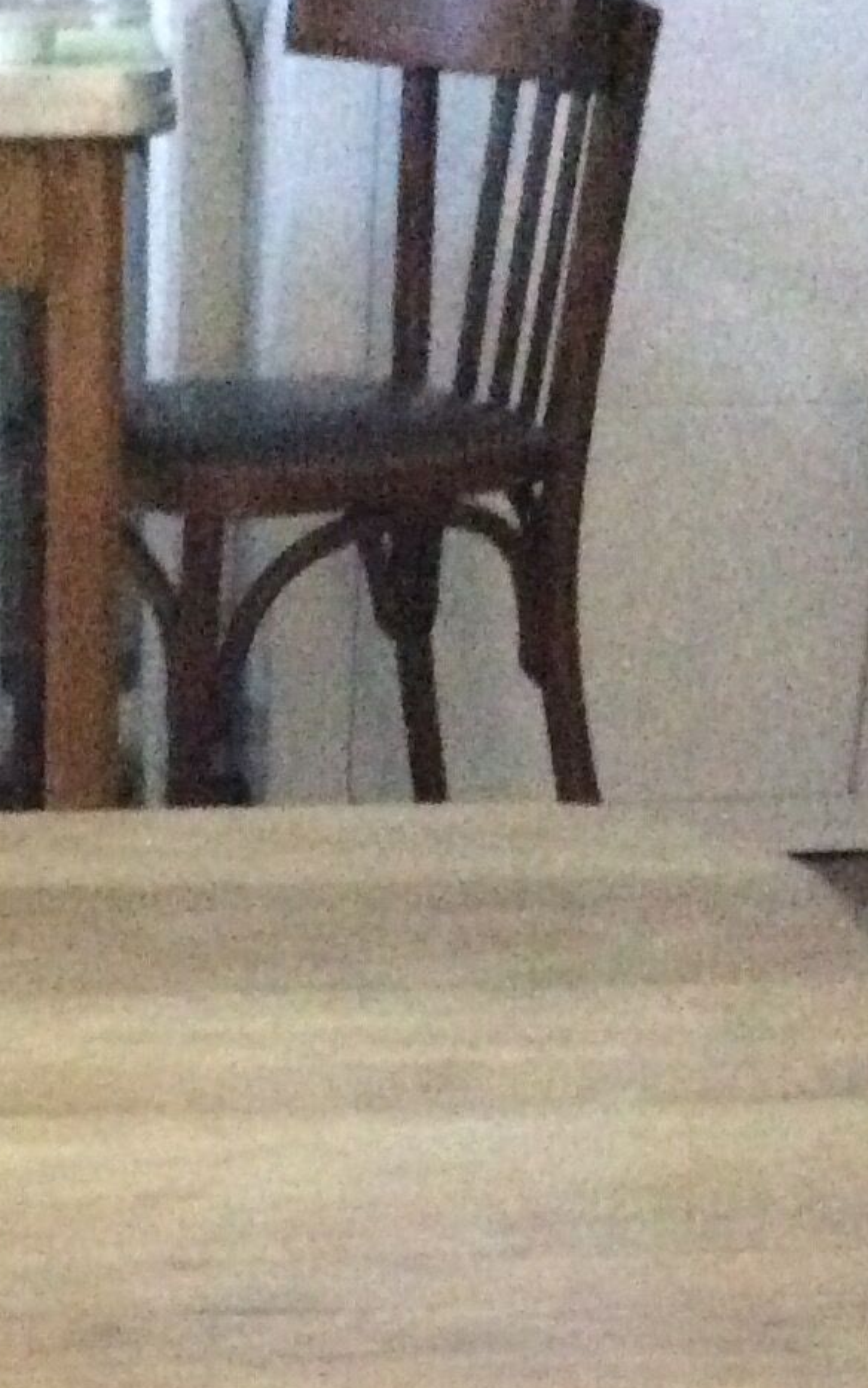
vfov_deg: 20.9
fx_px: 3557
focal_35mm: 94
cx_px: 83
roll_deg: -1.0
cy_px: 1586
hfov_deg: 13.8
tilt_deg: -28.2
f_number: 2.4
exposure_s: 1/17
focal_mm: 3.3
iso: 800
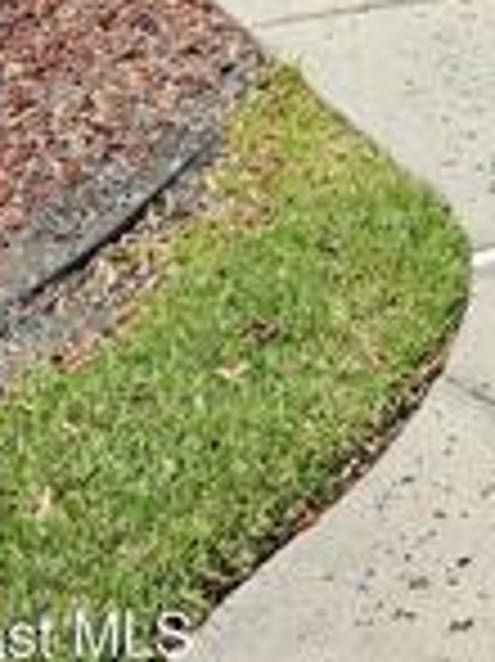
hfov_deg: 19.6
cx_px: 315
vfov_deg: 21.5
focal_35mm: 75
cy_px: -347
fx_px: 1432
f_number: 1.7
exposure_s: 1/1250
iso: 20
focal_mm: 6.3
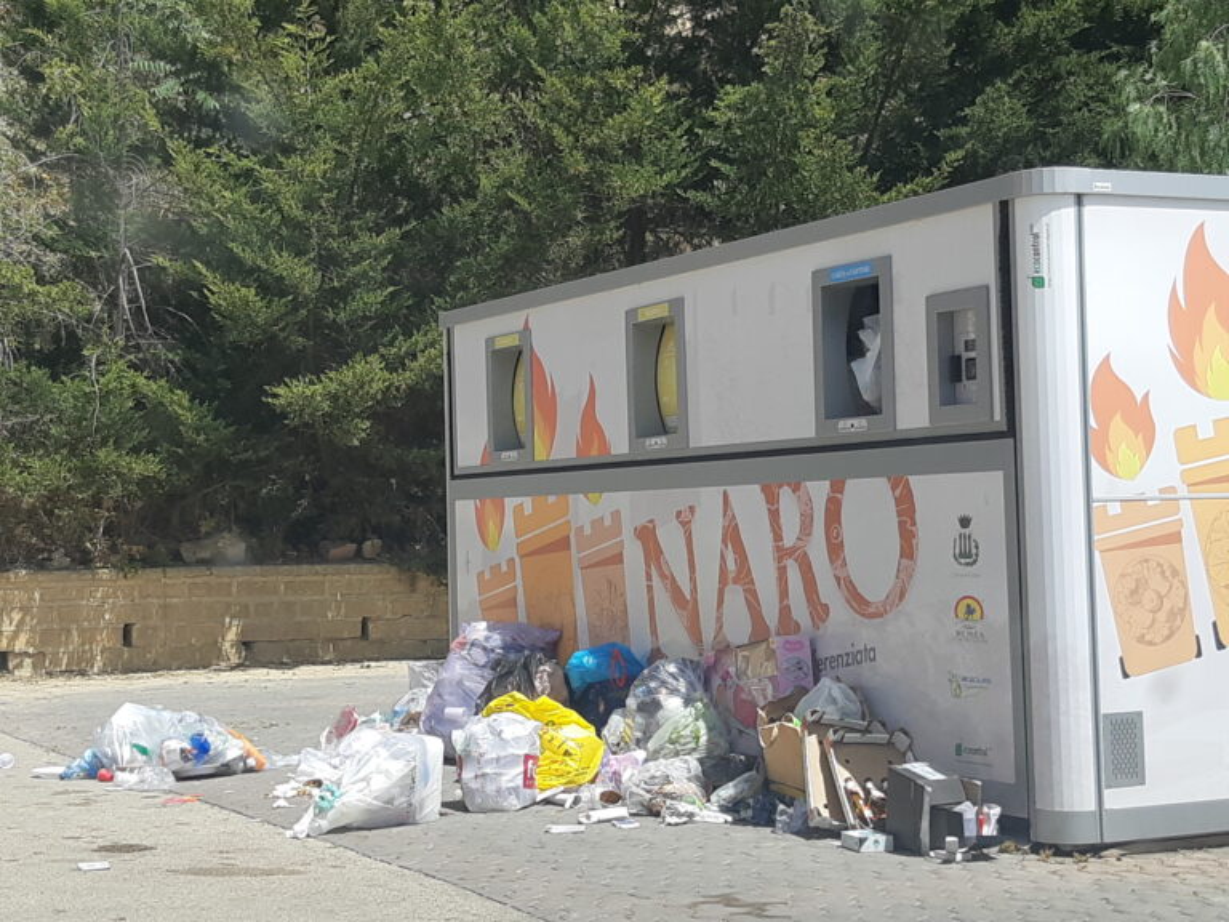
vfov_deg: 53.1
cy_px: 461
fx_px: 923
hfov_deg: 67.3
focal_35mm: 26
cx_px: 614
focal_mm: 3.93
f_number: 1.7
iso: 40
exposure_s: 1/1406
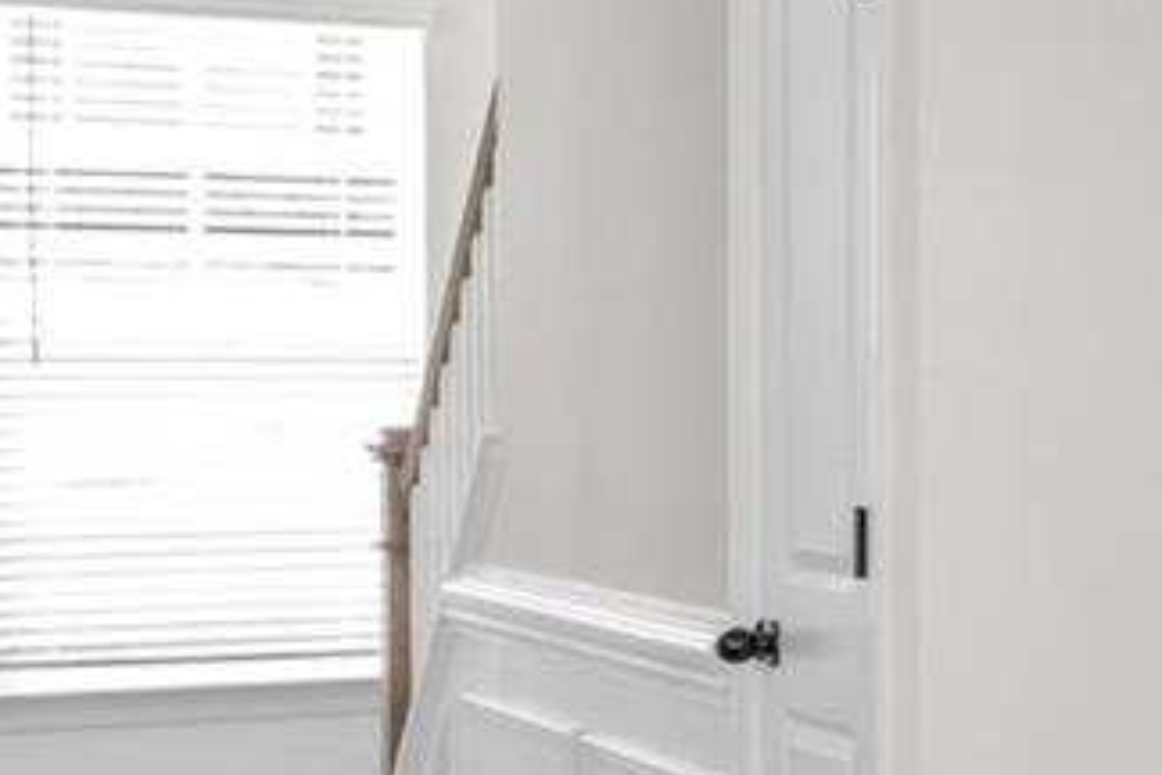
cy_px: 368
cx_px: 3411
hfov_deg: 11.7
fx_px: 3260
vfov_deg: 13.6
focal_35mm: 101
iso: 100
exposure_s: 1/3
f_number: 8
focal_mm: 16
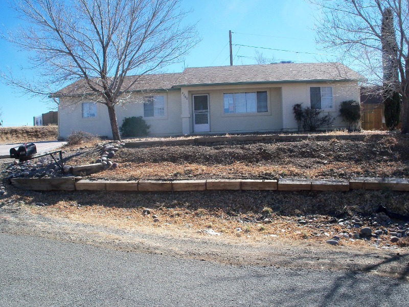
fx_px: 414
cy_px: 154
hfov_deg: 52.6
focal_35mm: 35
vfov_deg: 40.7
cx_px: 204
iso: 80
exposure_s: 1/250
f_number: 5.5
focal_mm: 6.3
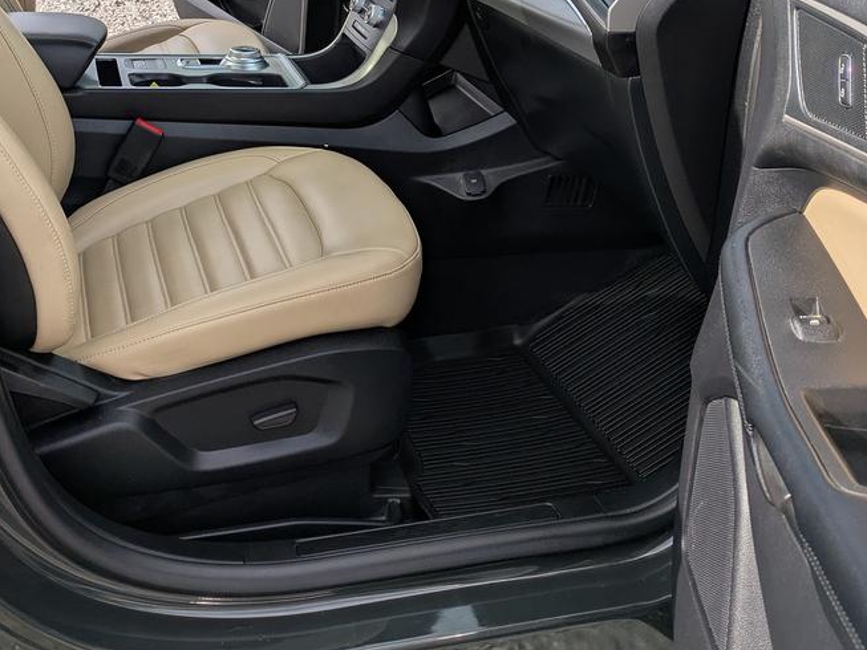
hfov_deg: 38.8
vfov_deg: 28.5
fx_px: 1227
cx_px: 359
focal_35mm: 49
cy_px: 58
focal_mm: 5.43
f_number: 1.89
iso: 42
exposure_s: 1/961
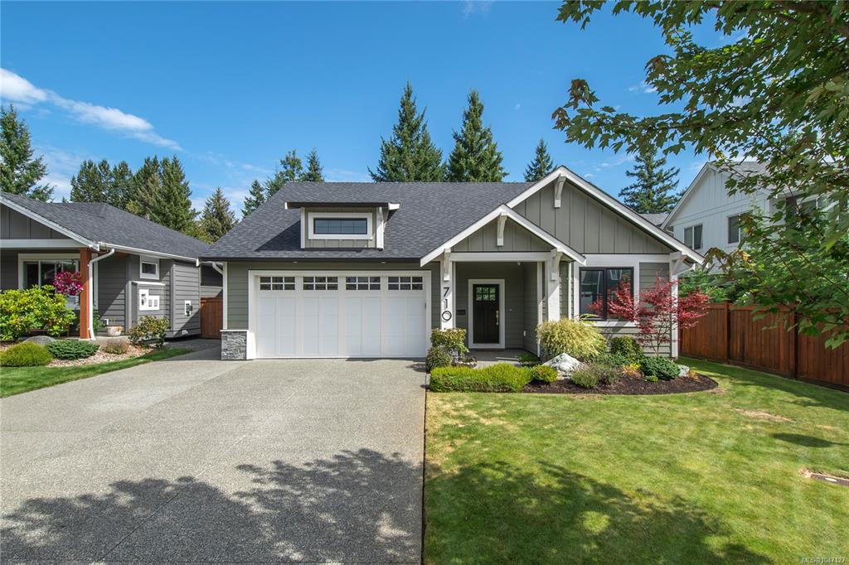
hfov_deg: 90.0
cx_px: 424
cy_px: 282
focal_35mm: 18
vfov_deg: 67.3
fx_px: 424
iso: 320
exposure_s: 1/320
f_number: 13
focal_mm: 12
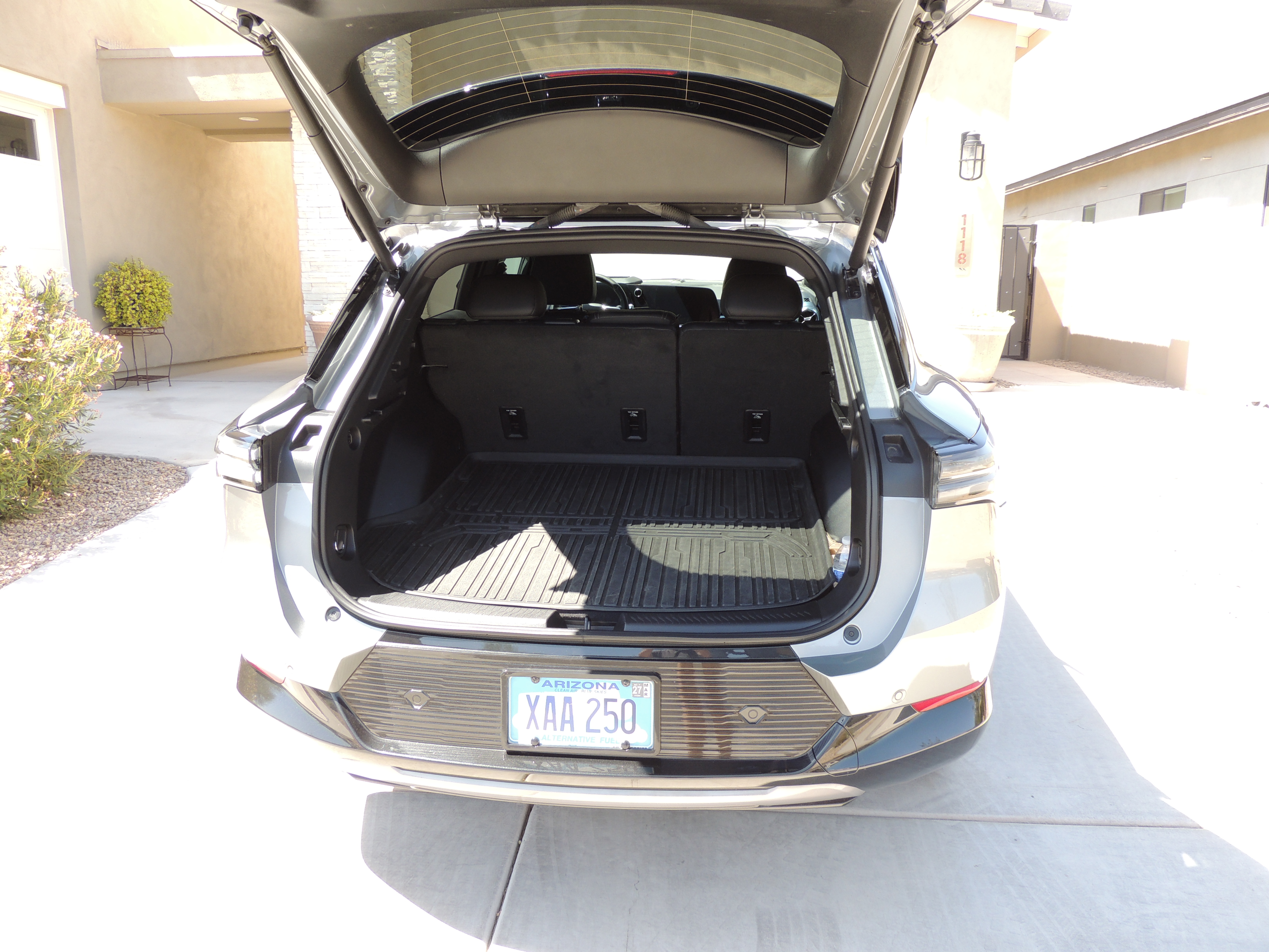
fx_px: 880
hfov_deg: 71.6
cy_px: 476
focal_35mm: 24
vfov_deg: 56.8
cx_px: 634
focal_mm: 4.3
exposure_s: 1/160
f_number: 3
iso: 100
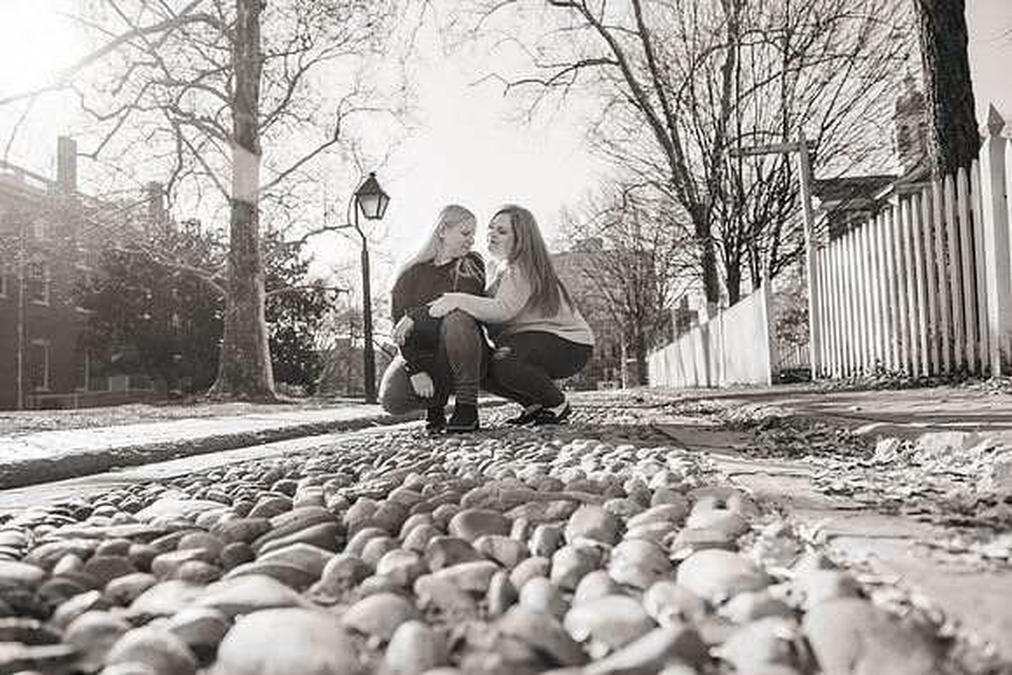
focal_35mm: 27
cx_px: 506
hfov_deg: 67.4
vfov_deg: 48.0
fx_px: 759
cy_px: 338
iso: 400
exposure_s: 1/2500
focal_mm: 27
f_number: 4
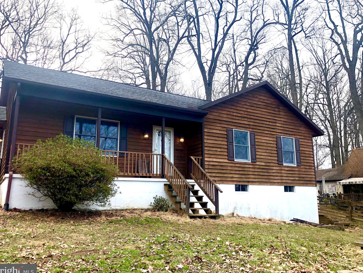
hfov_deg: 61.7
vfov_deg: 48.2
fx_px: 304
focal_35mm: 29
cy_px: 138
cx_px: 179
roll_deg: +0.2
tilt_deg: +10.2
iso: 20
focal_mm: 3.99
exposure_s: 1/461
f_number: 1.8
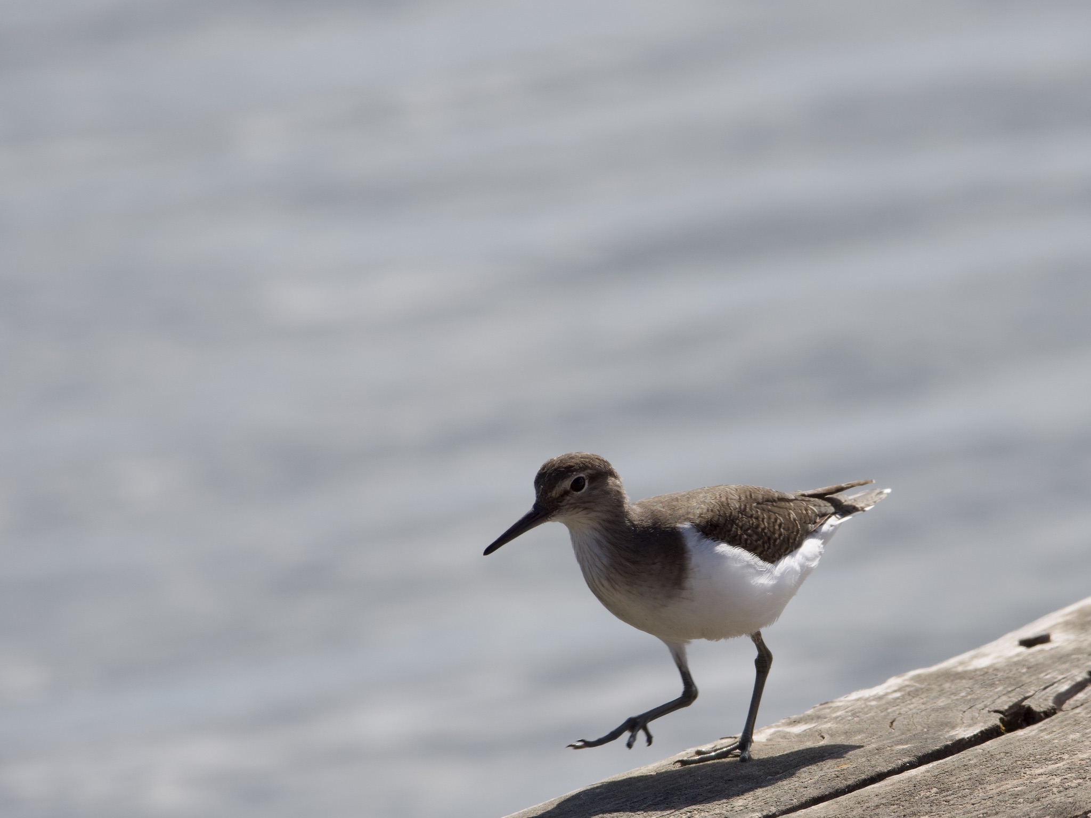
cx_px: 546
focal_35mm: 800
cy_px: 409
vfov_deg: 1.9
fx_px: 25214
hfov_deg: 2.5
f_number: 8
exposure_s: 1/800
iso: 200
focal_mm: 400
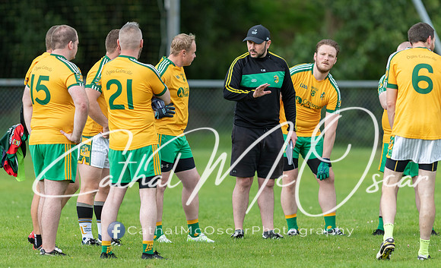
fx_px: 5960
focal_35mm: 500
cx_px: 210
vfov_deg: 2.6
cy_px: 115
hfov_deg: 4.2
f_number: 2.8
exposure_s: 1/1600
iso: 360
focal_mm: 300
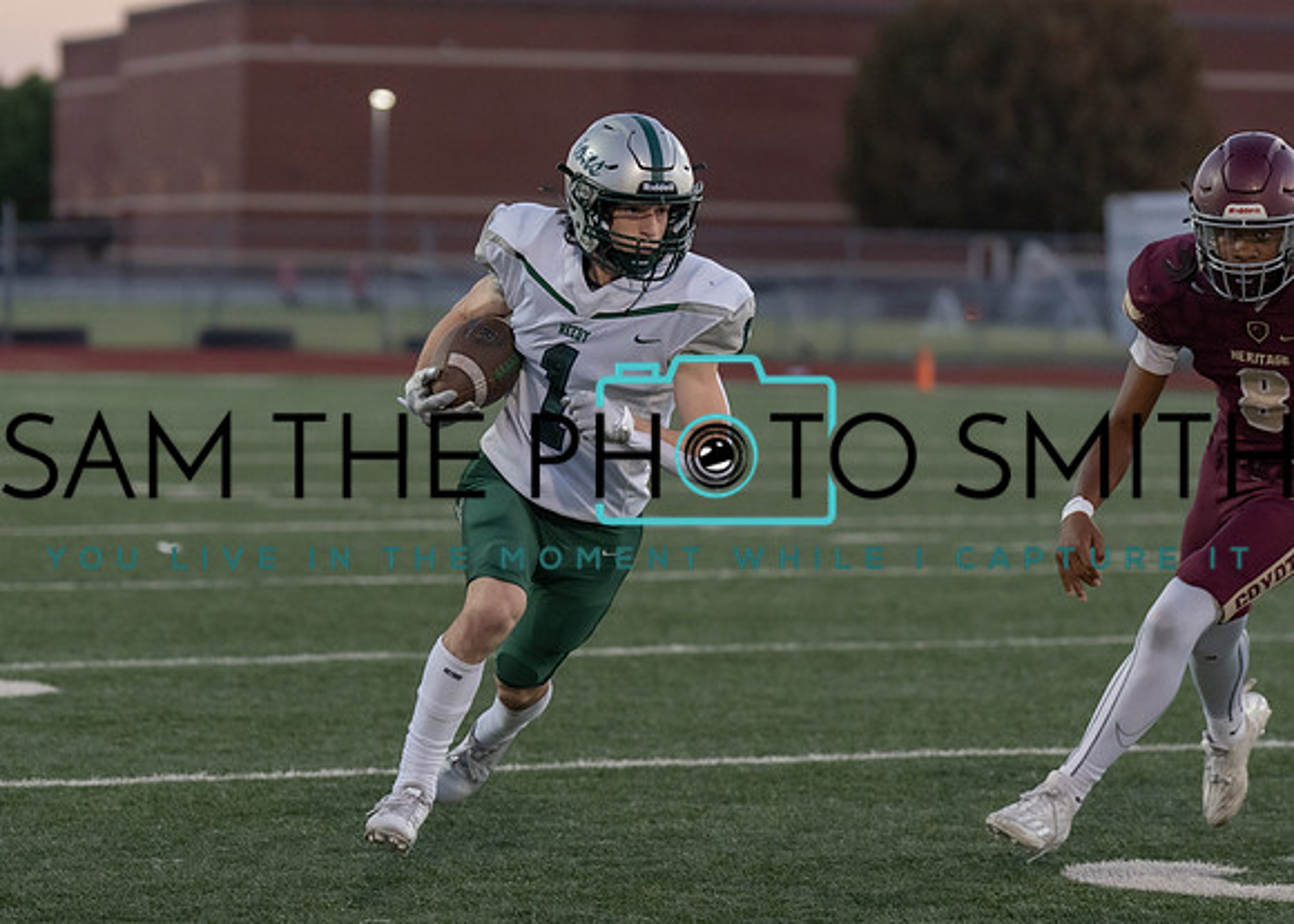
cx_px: 627
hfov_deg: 9.8
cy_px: 475
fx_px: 7569
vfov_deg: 7.0
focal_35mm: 206
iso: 1250
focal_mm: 119
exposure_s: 1/1000
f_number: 2.8
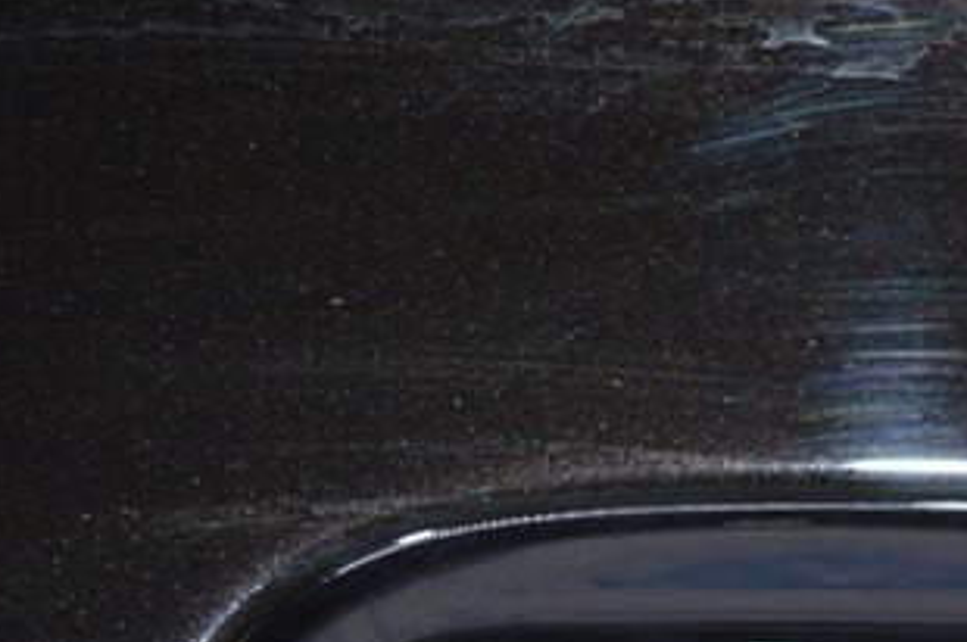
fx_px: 3855
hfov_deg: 14.2
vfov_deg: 9.3
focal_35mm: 144
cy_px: 927
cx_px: 799
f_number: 4.2
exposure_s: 1/60
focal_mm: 29
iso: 800
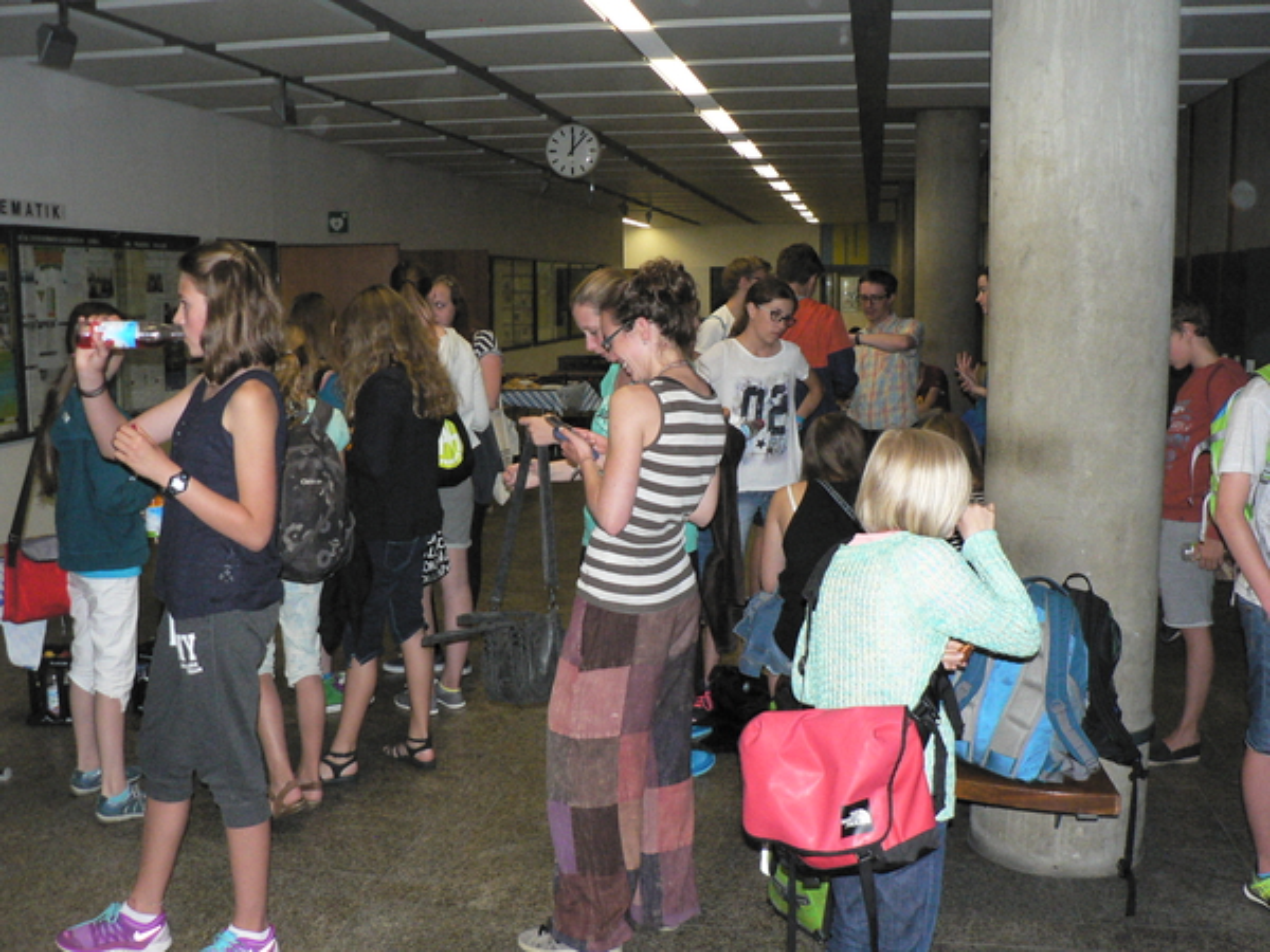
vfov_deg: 39.7
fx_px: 1321
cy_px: 476
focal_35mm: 36
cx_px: 635
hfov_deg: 51.4
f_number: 2.8
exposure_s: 1/60
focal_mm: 6
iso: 400
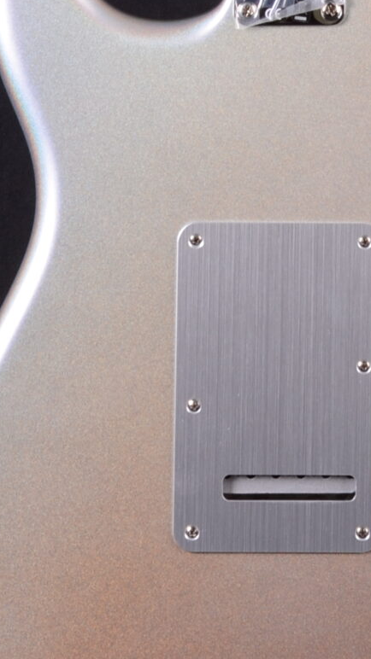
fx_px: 2729
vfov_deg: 13.2
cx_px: 287
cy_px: -249
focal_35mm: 156
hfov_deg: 7.8
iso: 200
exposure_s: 1/200
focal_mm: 30
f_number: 13
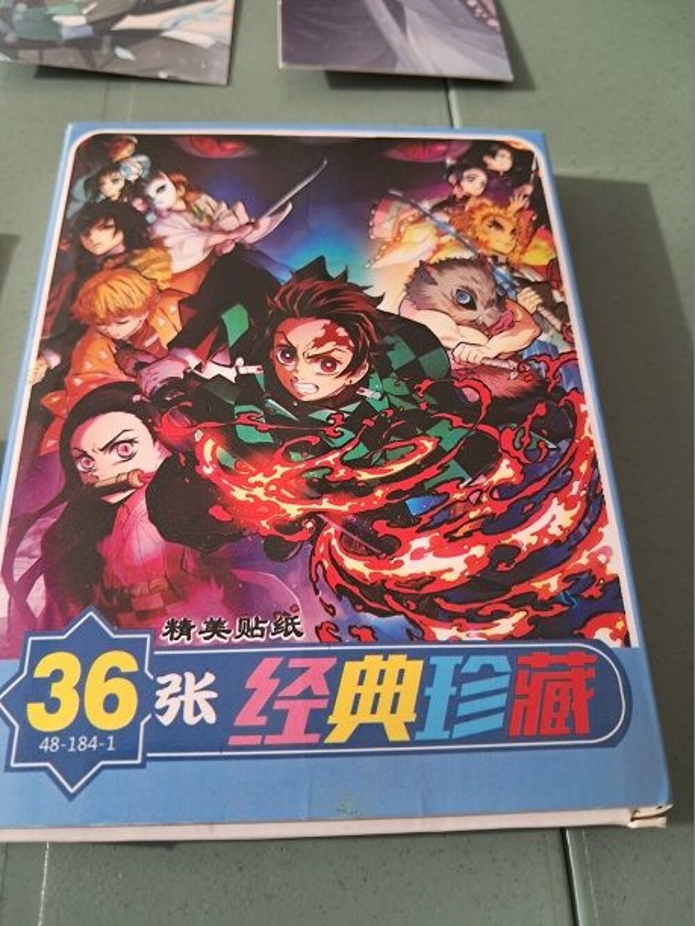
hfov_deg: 51.4
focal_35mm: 27
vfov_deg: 65.3
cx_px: 348
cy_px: 463
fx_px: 723
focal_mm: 4
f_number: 1.8
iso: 80
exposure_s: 1/50
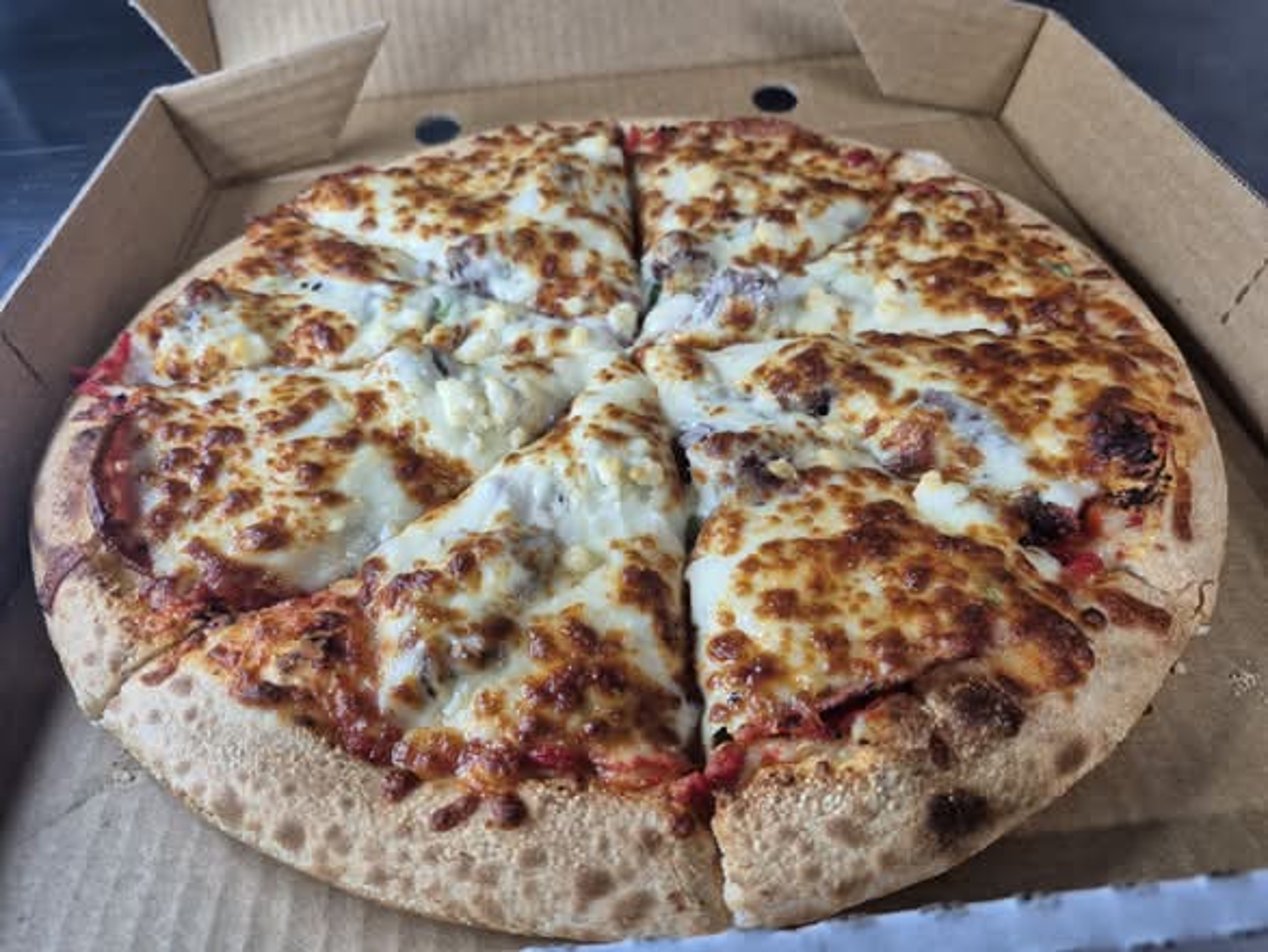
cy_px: 476
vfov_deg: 58.9
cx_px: 634
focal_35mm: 23
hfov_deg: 73.9
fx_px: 843
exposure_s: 1/100
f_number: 1.8
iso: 250
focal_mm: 5.4
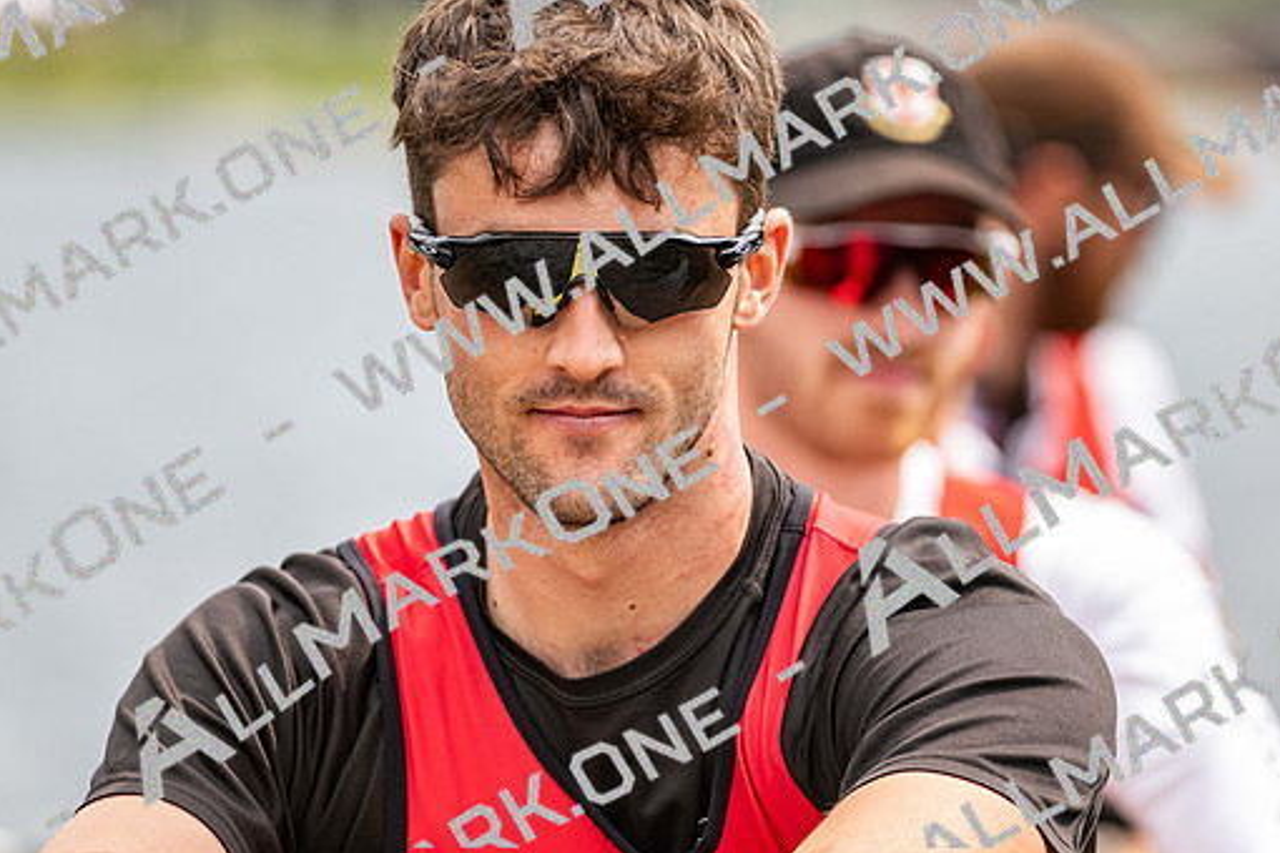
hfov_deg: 6.0
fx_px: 12123
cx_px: 643
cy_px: 419
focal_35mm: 341
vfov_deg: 4.0
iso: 720
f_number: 4
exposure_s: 1/2000
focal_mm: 300
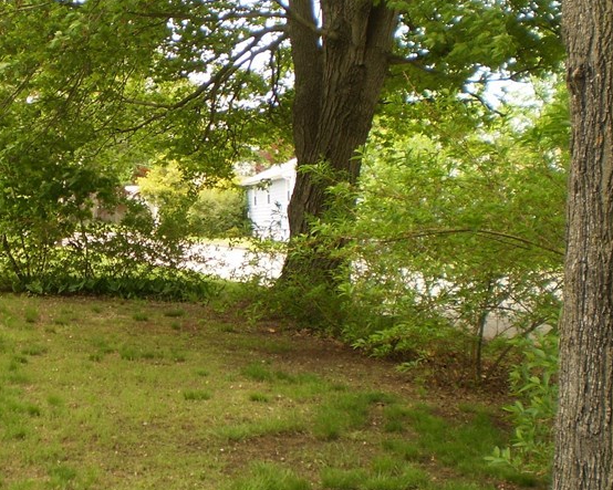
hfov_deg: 28.4
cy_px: 177
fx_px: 1179
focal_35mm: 65
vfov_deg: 23.4
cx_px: 101
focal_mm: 6.3
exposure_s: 1/160
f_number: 3.1
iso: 64
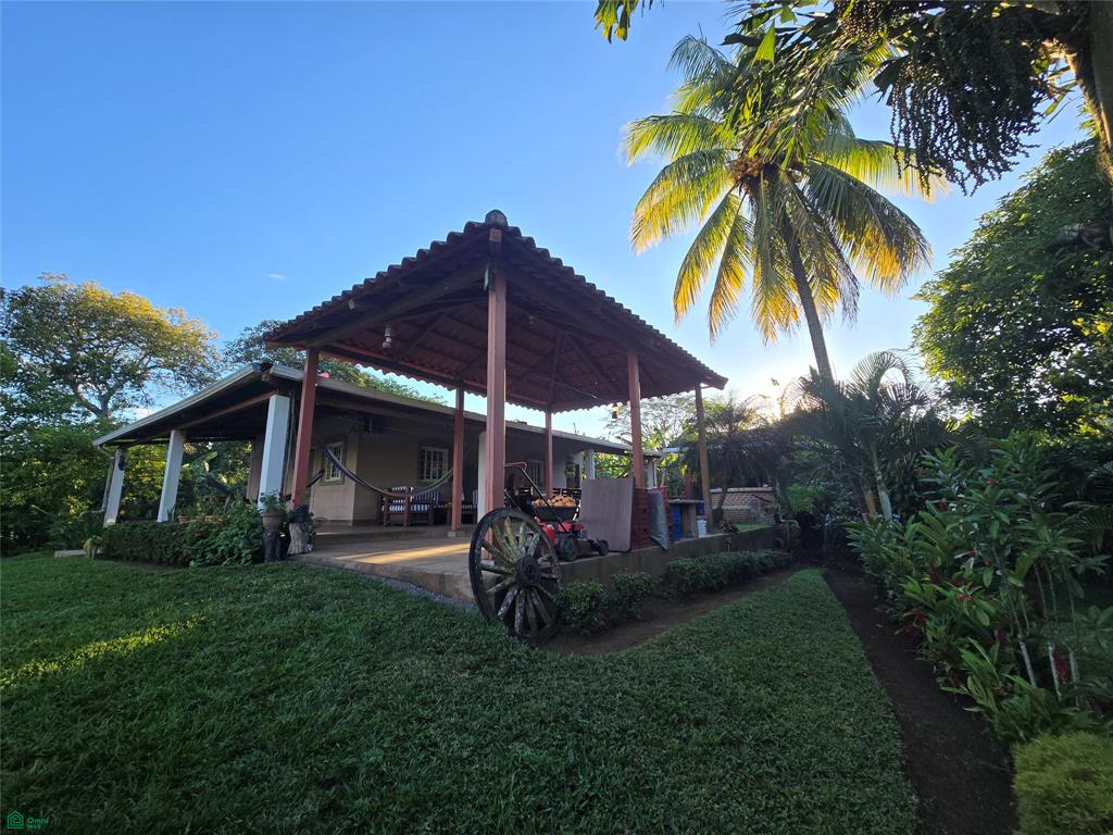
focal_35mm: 13
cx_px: 556
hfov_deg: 106.2
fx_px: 418
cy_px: 418
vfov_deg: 89.9
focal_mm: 2.2
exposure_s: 1/499
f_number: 2.2
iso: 50
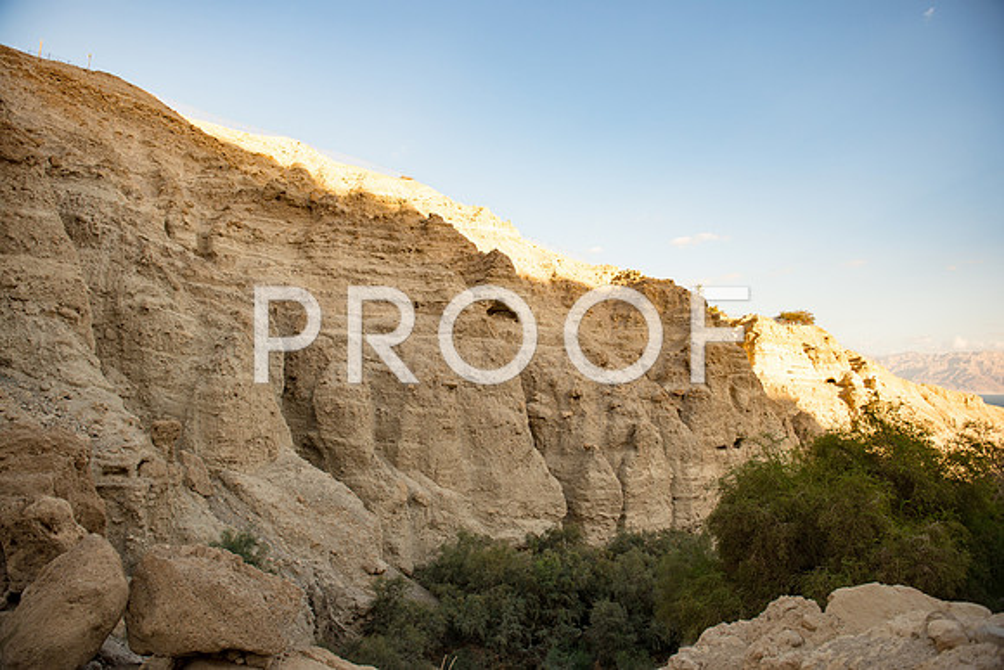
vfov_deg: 53.2
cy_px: 335
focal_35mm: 24
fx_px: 669
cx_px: 502
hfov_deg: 73.7
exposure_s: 1/1000
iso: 200
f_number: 2.8
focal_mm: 24
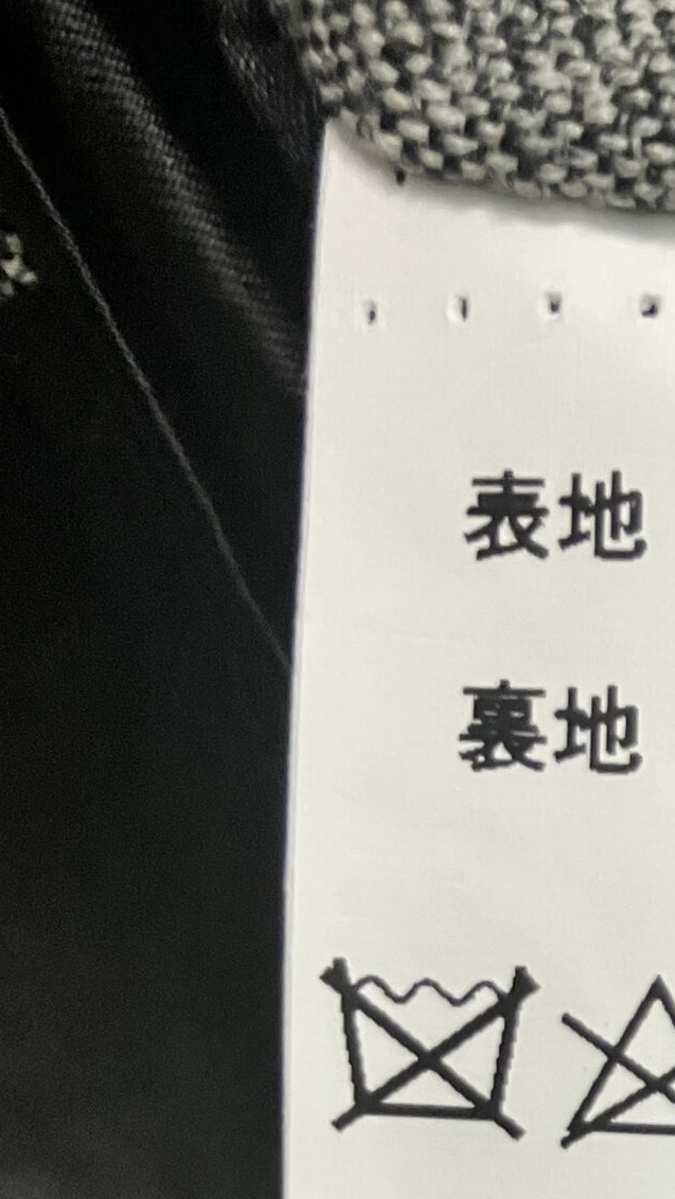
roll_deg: +19.4
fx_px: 2195
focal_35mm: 69
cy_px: 1156
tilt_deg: +0.1
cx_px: 1012
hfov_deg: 16.0
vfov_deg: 28.9
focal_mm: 3.99
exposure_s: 1/60
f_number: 1.8
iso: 200
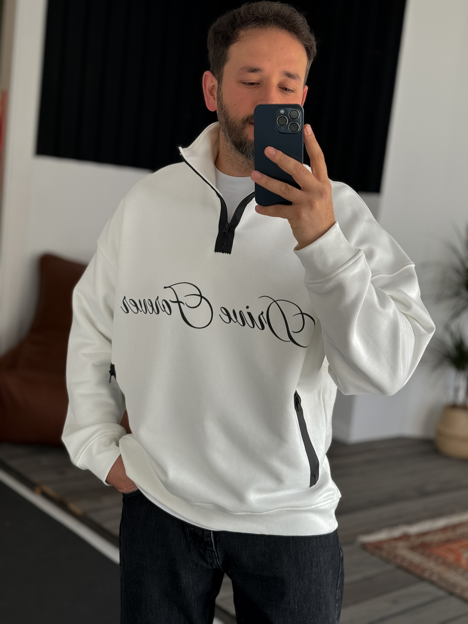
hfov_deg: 30.3
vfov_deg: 39.7
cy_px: 312
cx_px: 234
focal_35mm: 48
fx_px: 865
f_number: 1.8
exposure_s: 1/160
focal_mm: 6.86
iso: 64
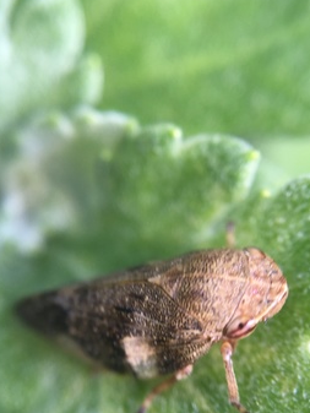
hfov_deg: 26.4
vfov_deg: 34.9
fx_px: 656
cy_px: 222
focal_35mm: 55
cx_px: 103
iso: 25
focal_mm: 4.15
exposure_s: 1/100
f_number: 2.2
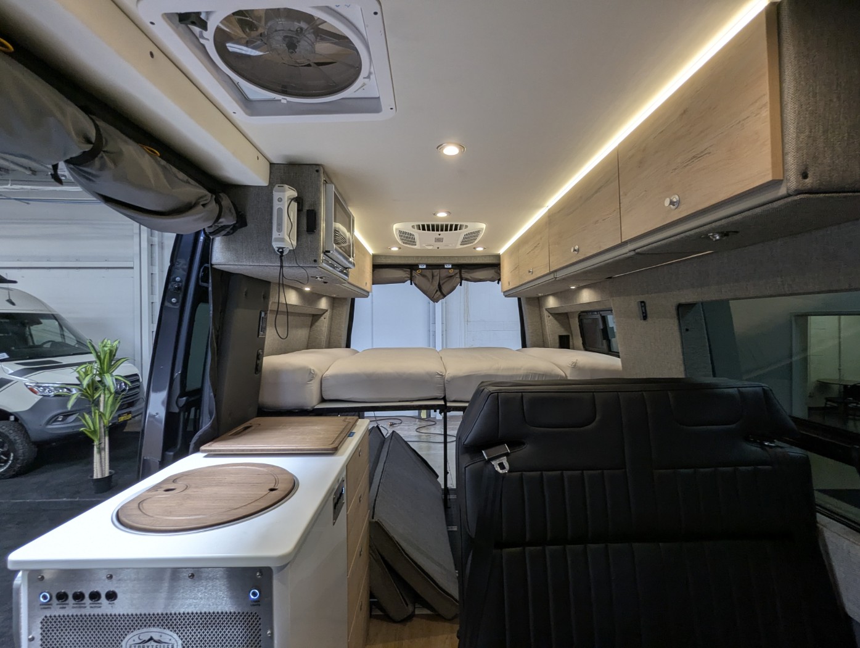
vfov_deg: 78.2
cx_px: 430
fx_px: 398
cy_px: 324
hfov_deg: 94.4
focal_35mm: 16
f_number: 2.2
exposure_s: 1/60
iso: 112
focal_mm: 2.35
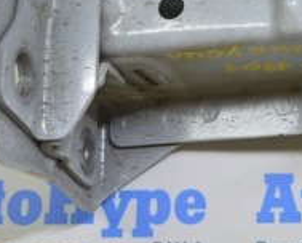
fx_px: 851
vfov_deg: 15.9
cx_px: 260
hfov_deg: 19.8
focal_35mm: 95
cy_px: 1
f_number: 5.6
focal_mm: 20
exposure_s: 1/30
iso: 400
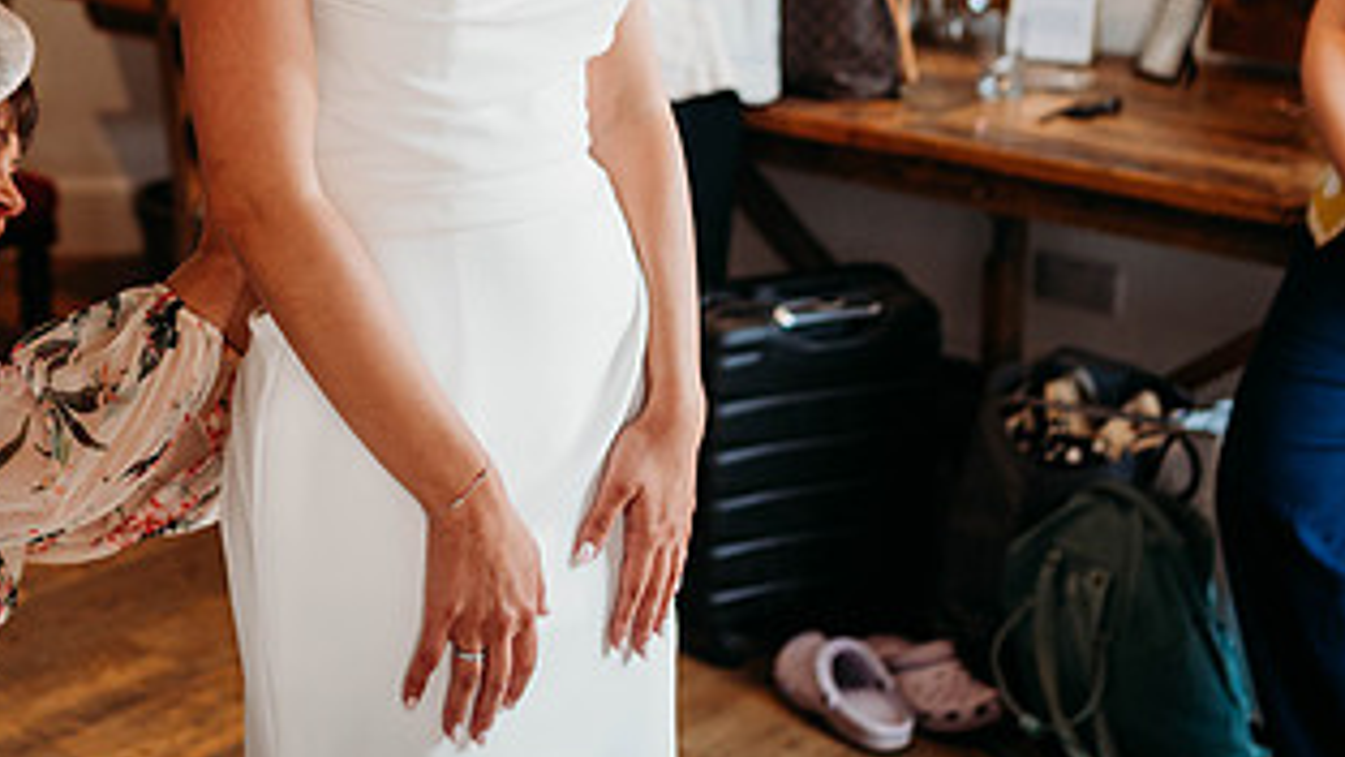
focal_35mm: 68
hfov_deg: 30.5
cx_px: 327
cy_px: -9
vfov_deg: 17.3
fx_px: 2425
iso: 200
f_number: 2
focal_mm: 35
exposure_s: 1/200
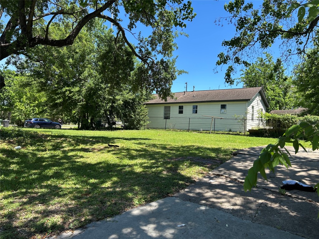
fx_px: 240
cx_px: 160
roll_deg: -2.6
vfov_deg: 53.1
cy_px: 120
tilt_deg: +1.9
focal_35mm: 26
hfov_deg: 67.3
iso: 50
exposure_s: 1/1597
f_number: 1.5
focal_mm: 5.7
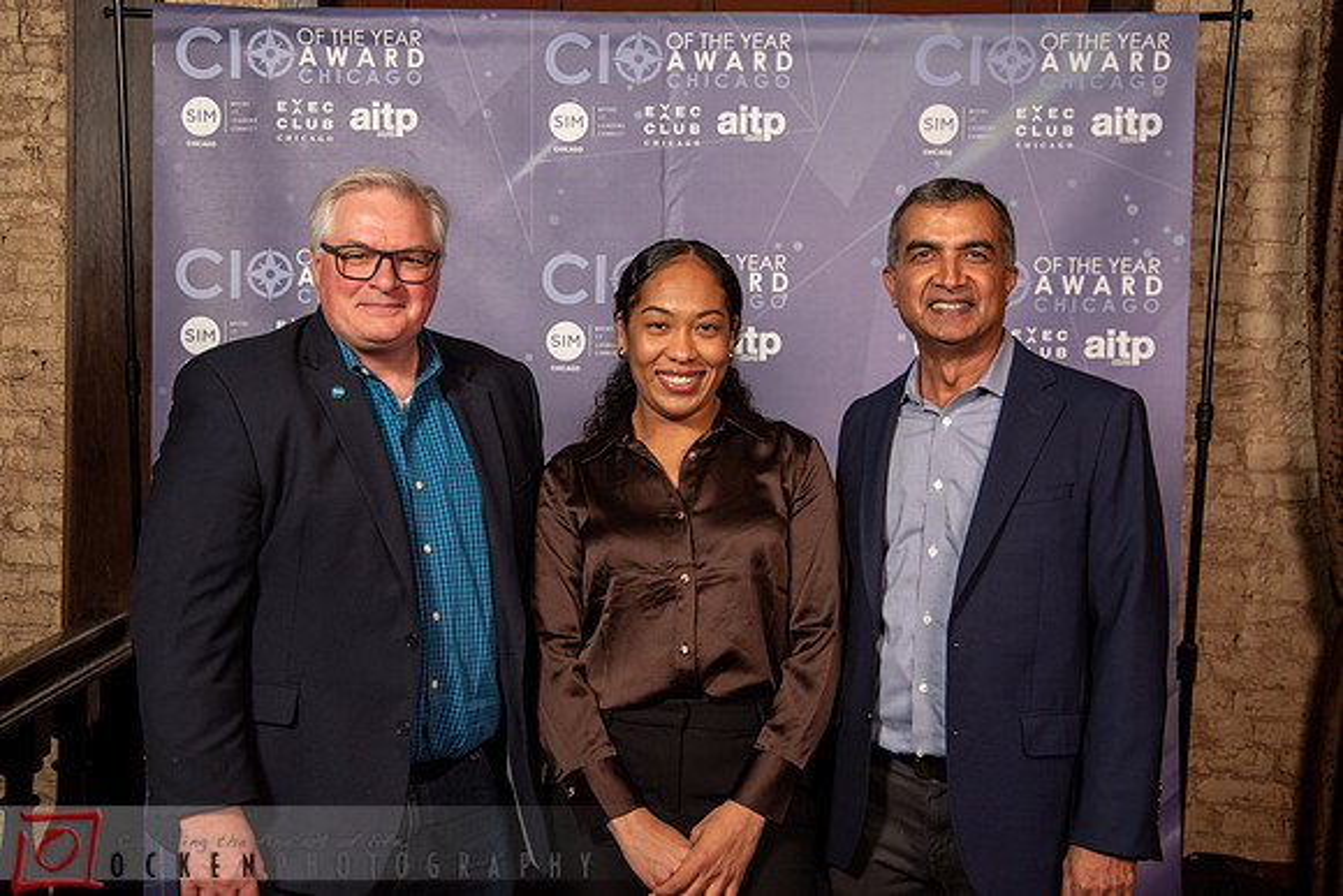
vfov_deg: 29.1
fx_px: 1724
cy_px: 384
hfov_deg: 42.5
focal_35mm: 46
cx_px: 596
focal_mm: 40
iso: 400
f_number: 4
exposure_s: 1/125
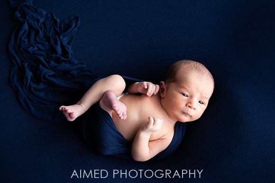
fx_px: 325
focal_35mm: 43
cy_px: 86
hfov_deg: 45.8
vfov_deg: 31.5
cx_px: 146
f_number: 3.5
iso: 320
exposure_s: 1/160
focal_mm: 40
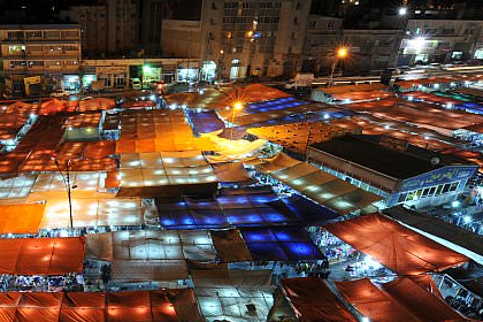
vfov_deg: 42.4
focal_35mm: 30
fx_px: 402
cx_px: 98
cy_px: 237
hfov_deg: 57.4
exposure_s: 8
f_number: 16
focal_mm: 14
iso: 200
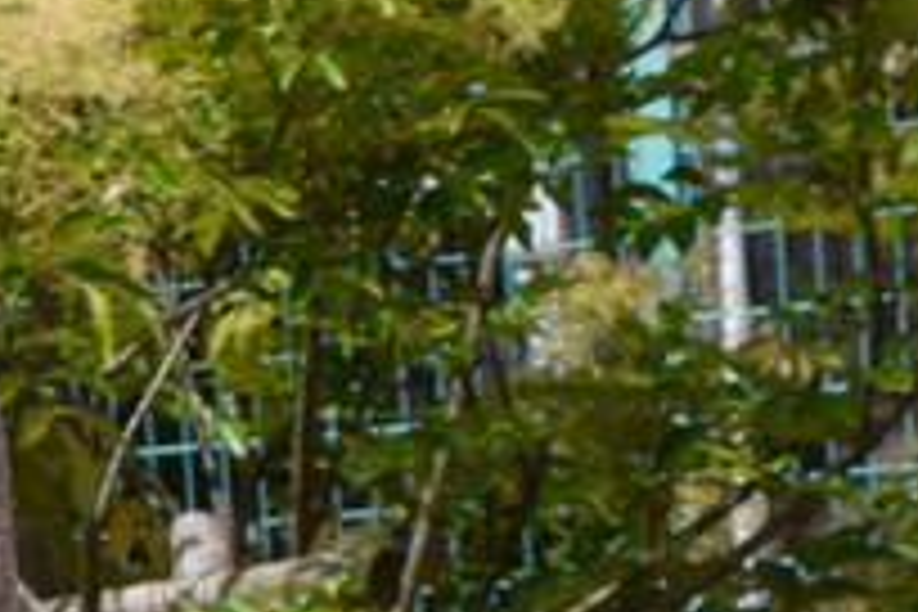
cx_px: -198
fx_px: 6959
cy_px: 1442
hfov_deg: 7.5
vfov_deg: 4.9
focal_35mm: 273
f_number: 11
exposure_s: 1/200
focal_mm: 31
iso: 100
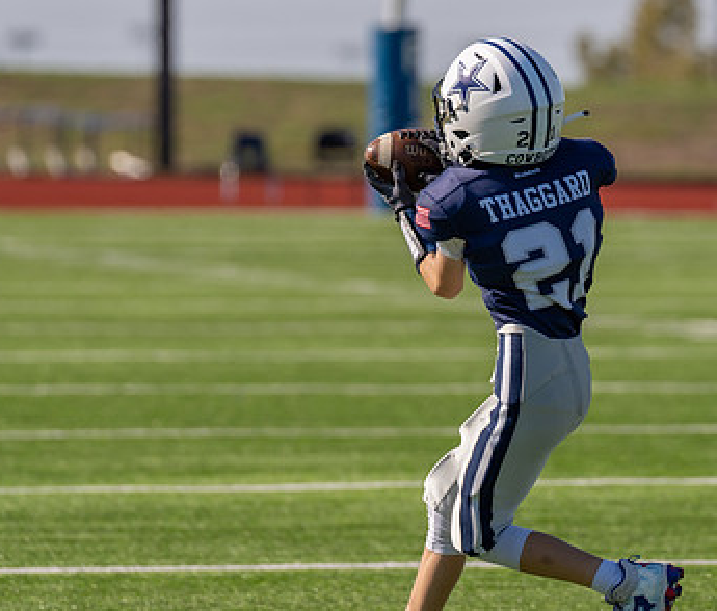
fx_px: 9492
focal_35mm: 436
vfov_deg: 3.7
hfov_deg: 4.3
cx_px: 496
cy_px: 247
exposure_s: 1/1250
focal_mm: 200
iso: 100
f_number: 3.5
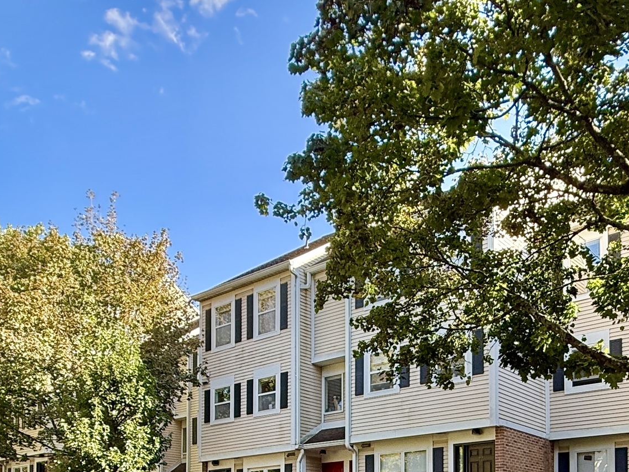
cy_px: 515
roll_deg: -0.3
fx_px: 690
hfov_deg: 48.8
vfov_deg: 33.1
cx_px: 368
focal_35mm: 38
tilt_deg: +2.6
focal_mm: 2.22
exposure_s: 1/177
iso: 64
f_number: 2.2
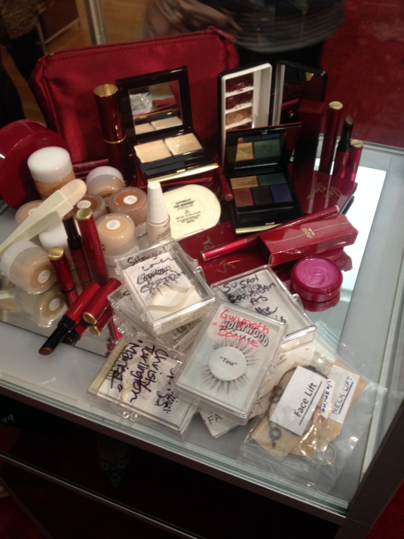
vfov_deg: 52.6
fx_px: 545
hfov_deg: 40.7
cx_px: 202
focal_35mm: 35
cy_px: 270
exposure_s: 1/20
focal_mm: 4.28
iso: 160
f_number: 2.4
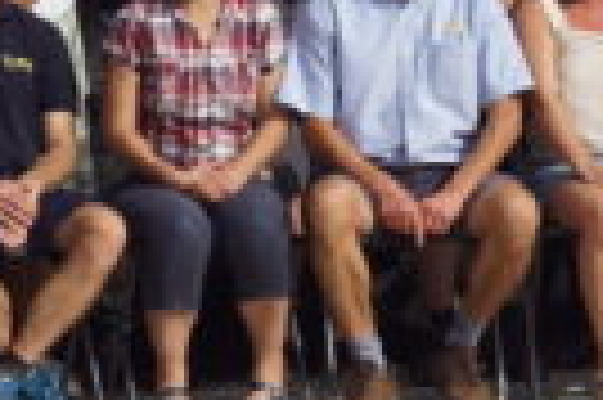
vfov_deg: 3.9
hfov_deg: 5.8
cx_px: 320
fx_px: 5925
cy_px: -124
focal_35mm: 354
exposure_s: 1/160
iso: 100
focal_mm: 55
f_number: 11
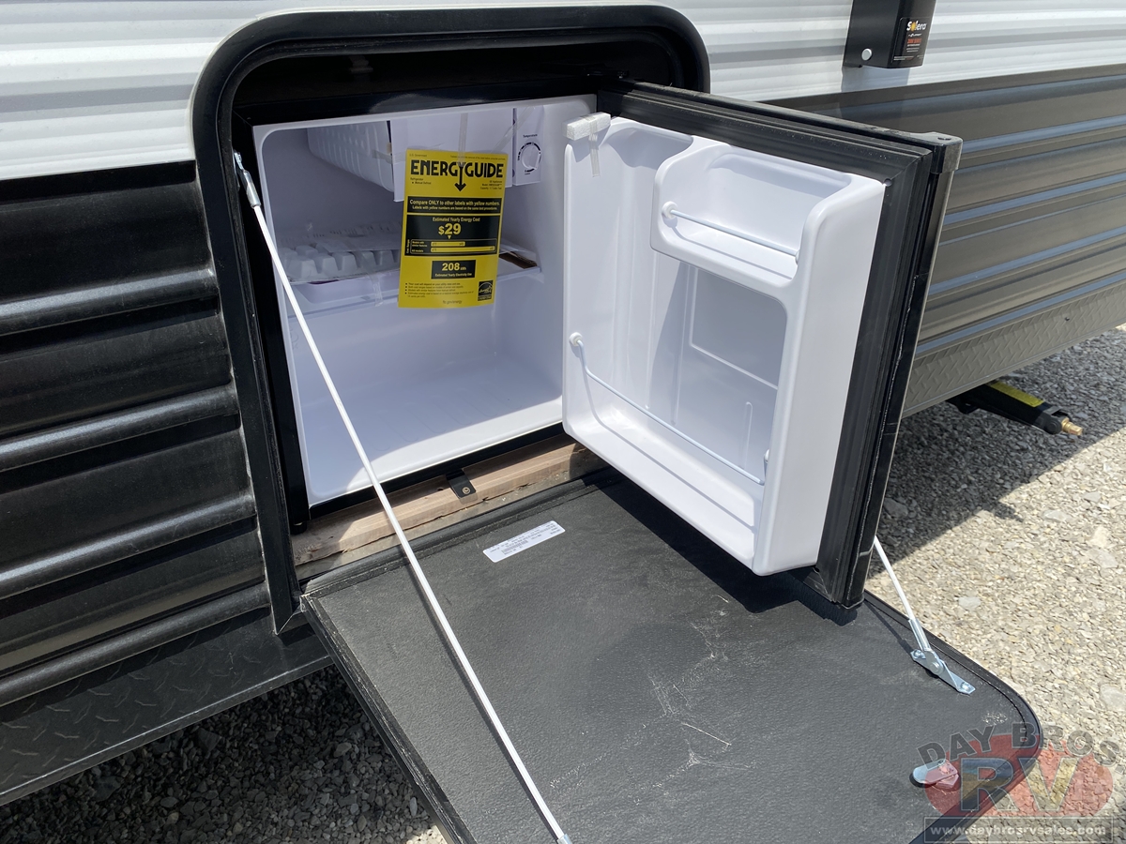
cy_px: 422
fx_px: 846
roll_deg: -2.4
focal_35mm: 26
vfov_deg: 53.1
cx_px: 563
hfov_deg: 67.3
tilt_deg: -27.9
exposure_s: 1/2890
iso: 32
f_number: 1.8
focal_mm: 4.25
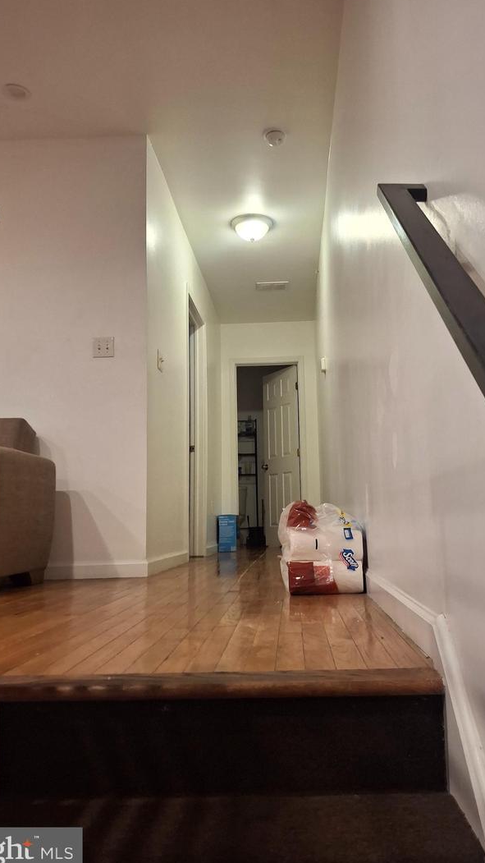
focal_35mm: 28
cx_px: 271
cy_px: 431
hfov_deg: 41.4
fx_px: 640
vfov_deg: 67.9
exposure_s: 1/60
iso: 250
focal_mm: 4.69
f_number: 1.8
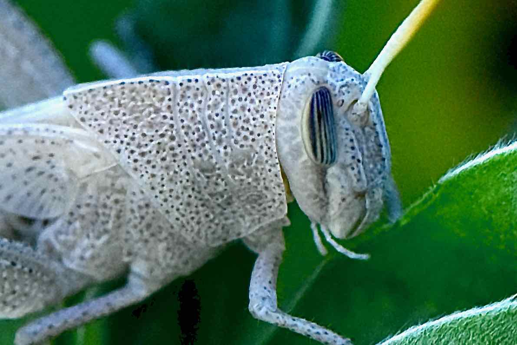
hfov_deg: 19.4
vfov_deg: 13.1
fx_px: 1508
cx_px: 258
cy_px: 172
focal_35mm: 105
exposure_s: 1/1250
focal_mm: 105
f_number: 11
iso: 3200
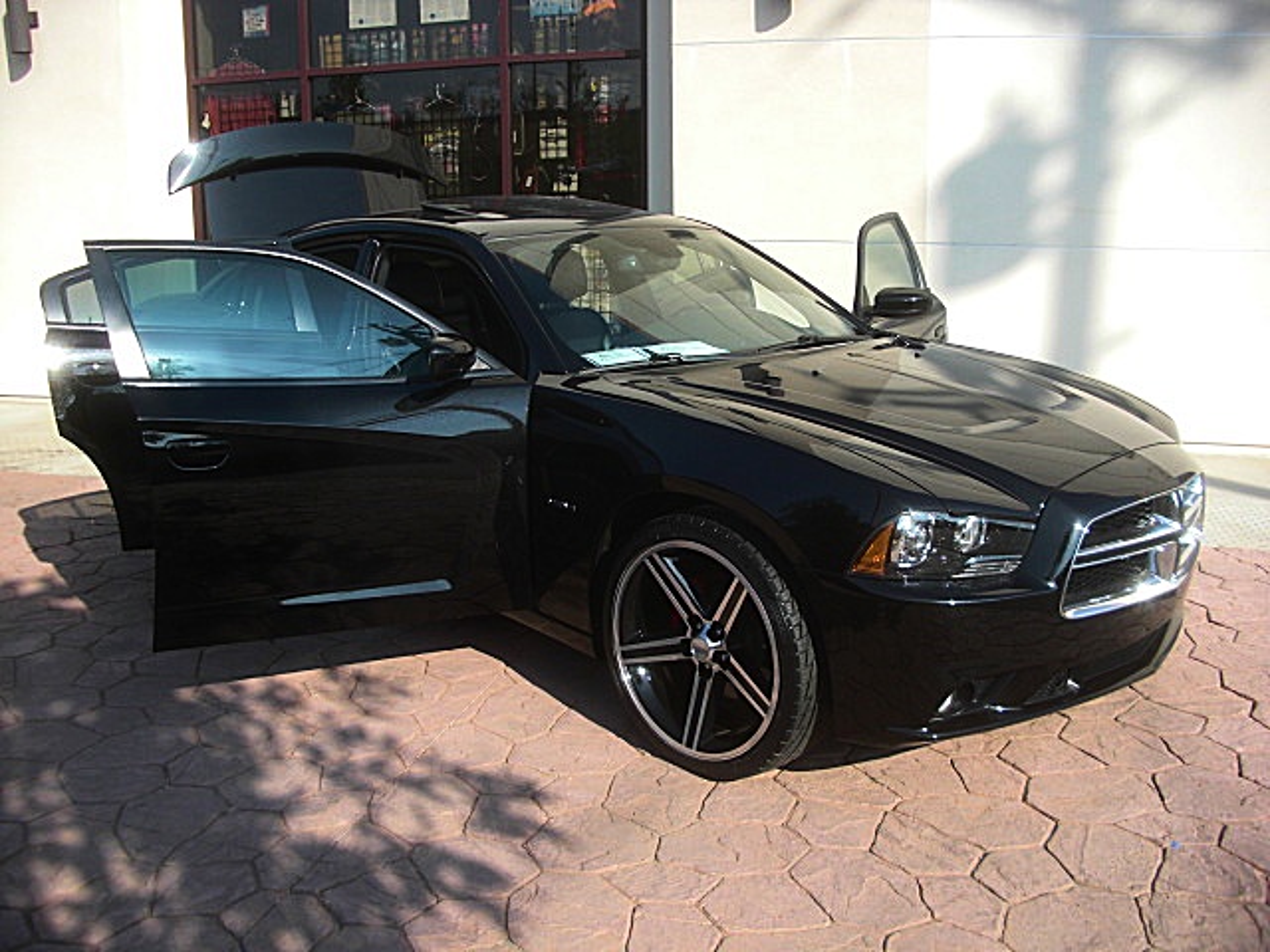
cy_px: 476
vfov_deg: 39.7
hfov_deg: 51.4
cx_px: 635
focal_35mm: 36
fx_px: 1321
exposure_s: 1/500
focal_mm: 6.3
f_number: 2.8
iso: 50
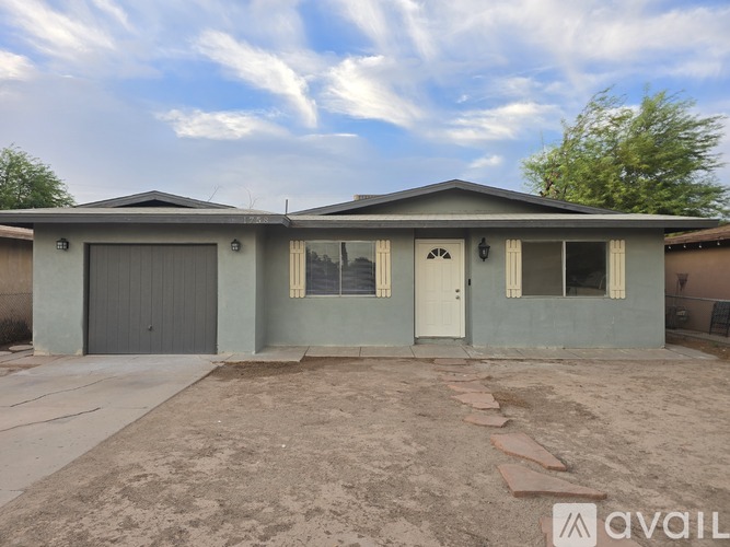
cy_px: 274
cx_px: 365
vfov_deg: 58.9
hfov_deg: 73.9
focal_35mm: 23
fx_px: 485
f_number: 1.7
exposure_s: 1/180
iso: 20
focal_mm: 6.3
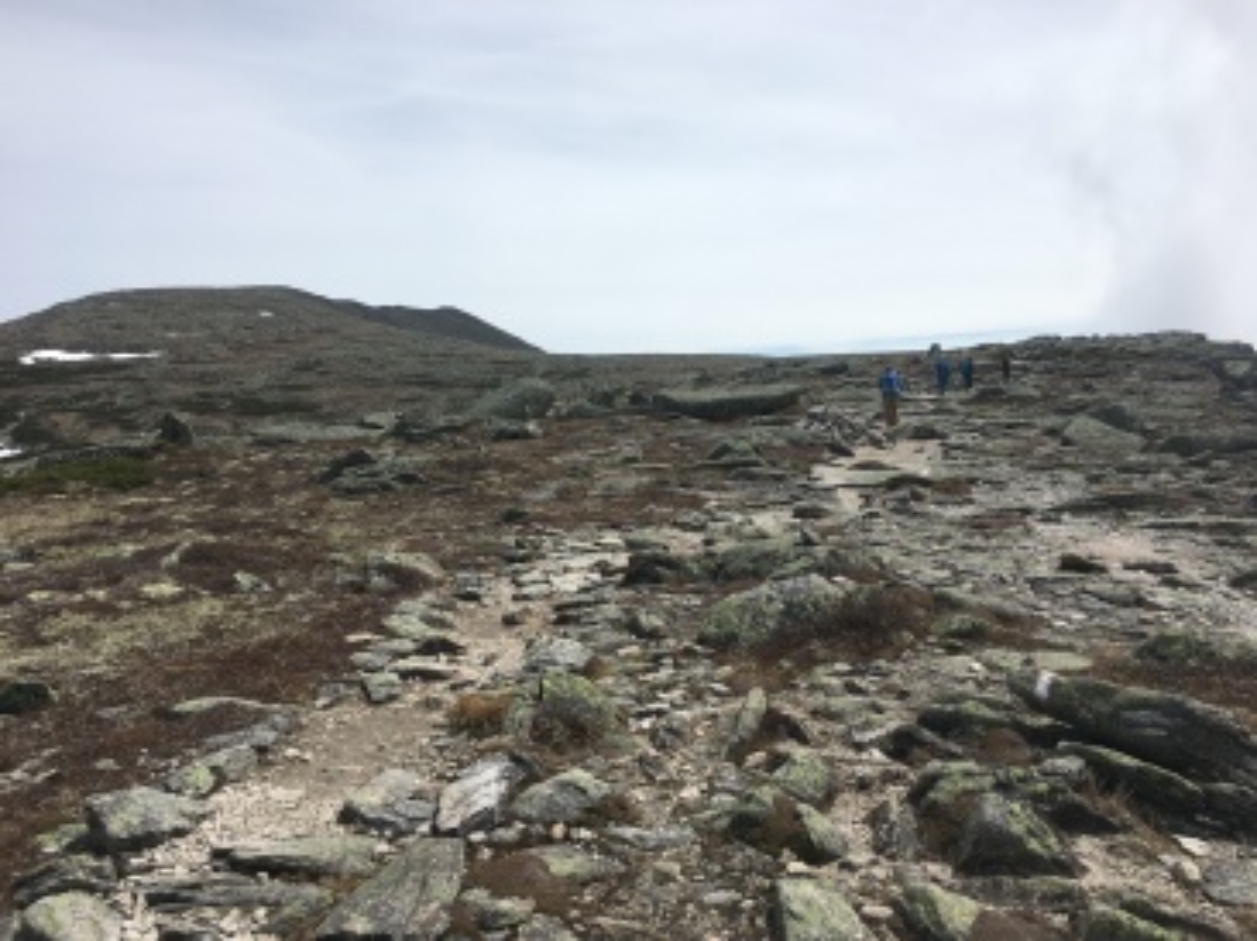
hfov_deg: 61.7
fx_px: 1052
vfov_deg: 48.2
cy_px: 470
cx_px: 628
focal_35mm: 29
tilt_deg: -2.5
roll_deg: +1.5
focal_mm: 4.15
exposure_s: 1/2747
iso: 25
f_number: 2.2
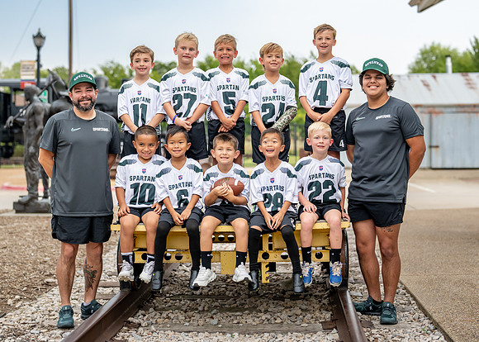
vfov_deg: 23.5
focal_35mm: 61
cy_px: 171
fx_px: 823
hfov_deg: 32.5
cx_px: 239
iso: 500
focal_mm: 50
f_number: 2
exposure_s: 1/800
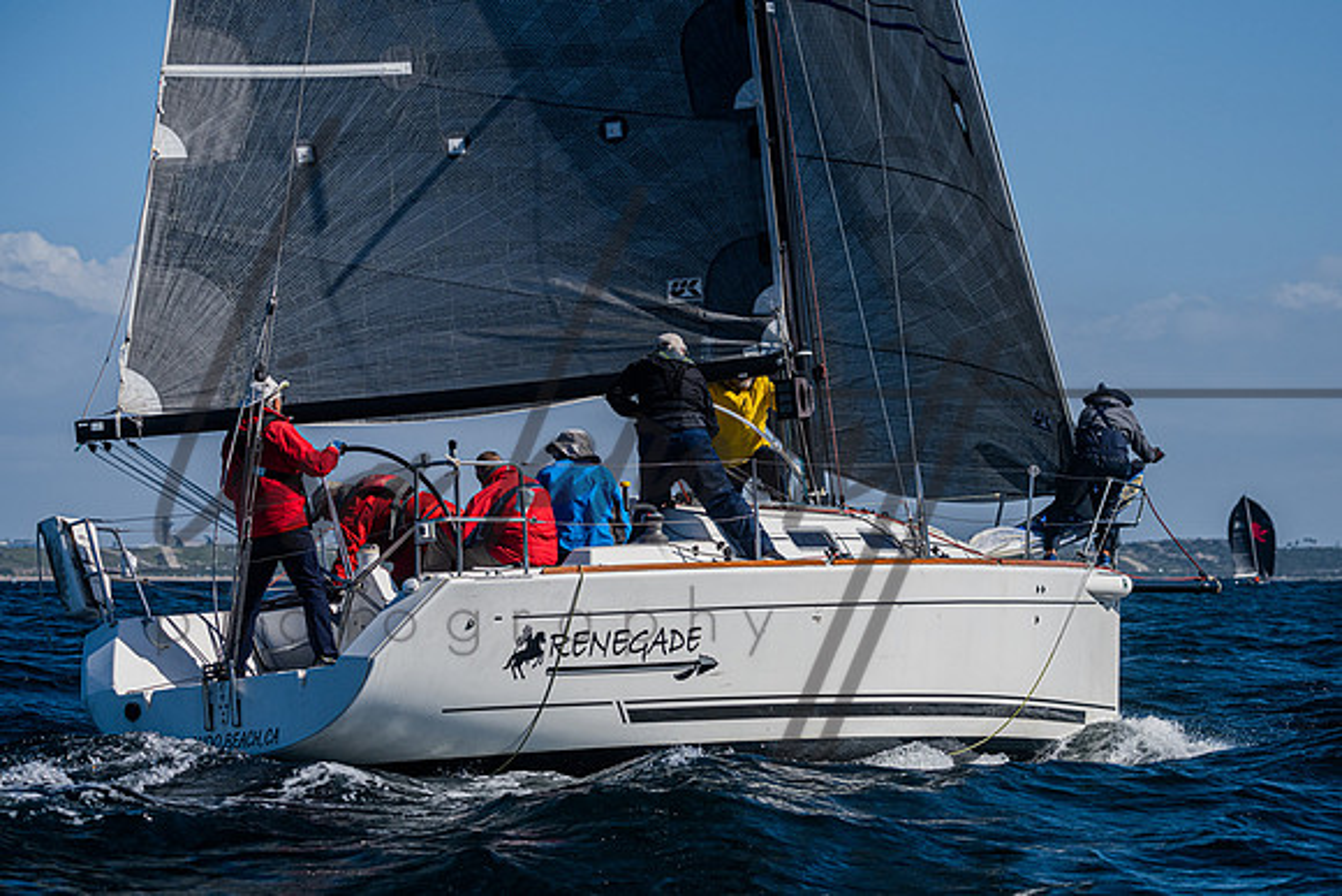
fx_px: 5250
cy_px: 474
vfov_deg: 9.7
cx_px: 714
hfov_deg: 14.6
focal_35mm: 141
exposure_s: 1/6400
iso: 400
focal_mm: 130
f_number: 6.3
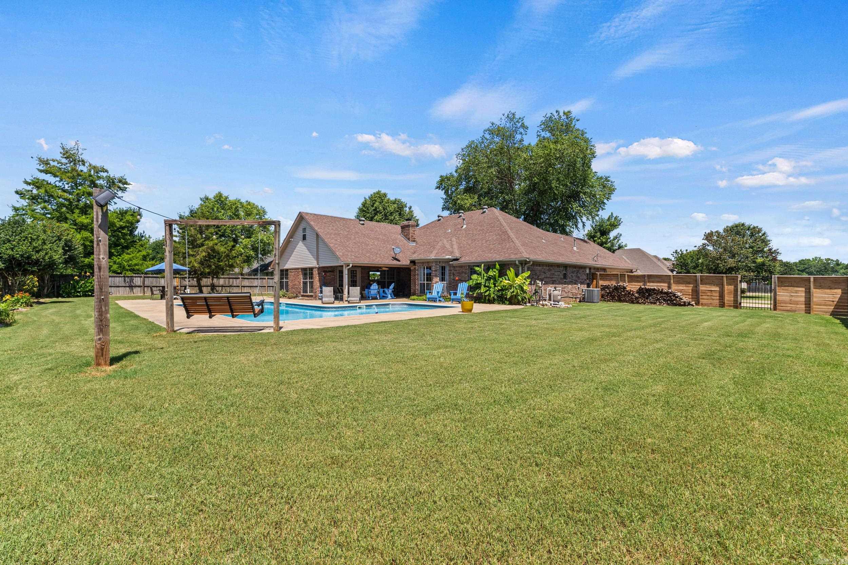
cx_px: 424
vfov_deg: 77.3
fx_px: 353
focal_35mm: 15
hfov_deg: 100.4
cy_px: 282
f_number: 8
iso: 250
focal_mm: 10
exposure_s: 1/200
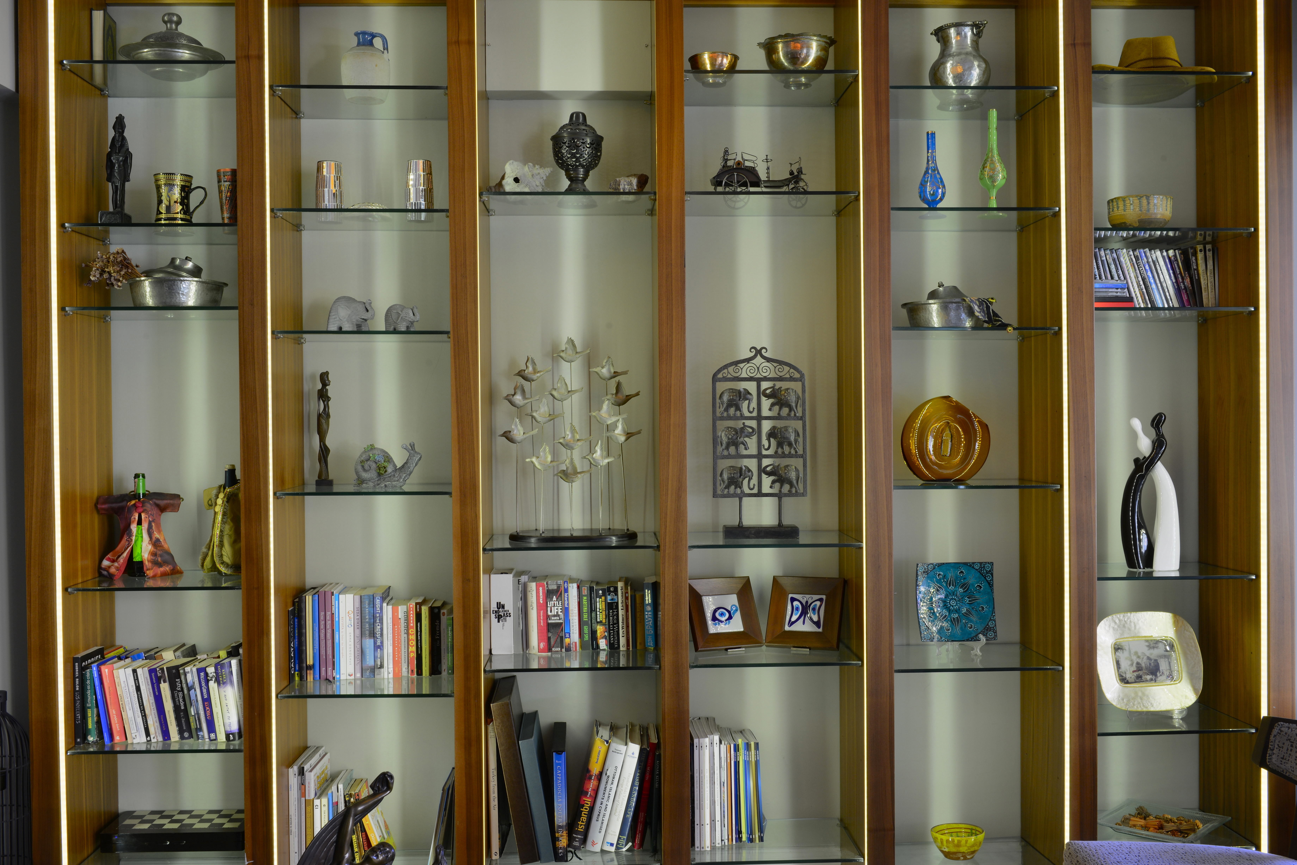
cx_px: 648
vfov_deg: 37.9
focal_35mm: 35
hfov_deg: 54.4
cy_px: 432
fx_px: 1261
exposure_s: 1/2
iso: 400
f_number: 13
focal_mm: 35
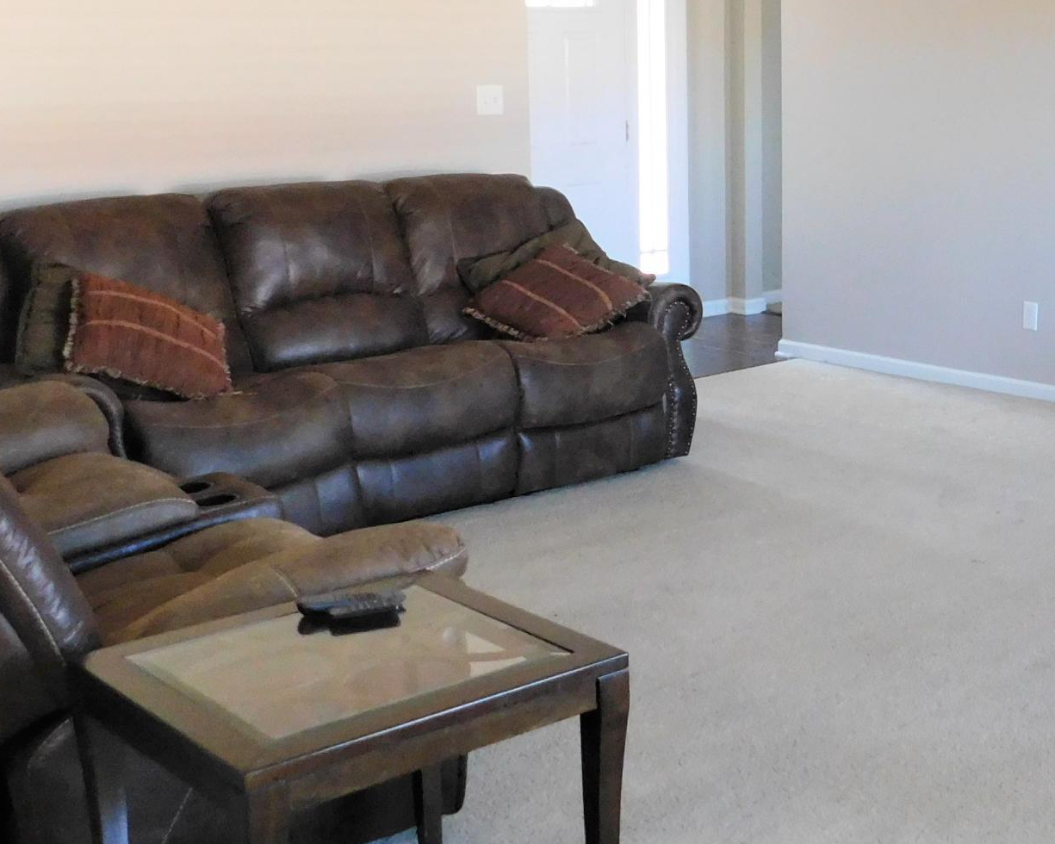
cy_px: 226
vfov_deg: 27.3
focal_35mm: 55
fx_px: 1717
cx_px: 1026
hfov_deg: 31.8
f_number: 3
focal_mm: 4
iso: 400
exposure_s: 1/25
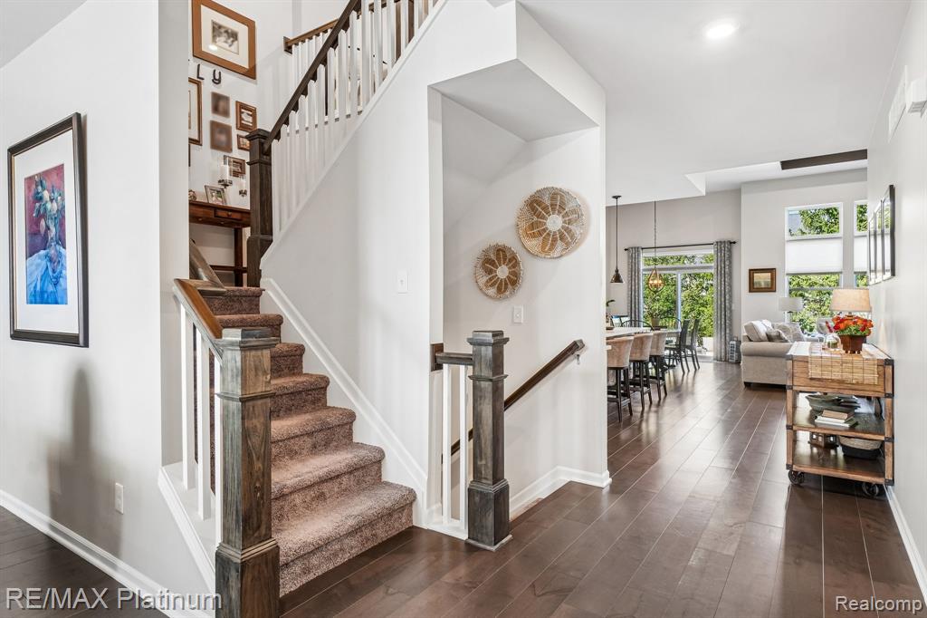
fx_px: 502
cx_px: 464
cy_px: 309
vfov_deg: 63.2
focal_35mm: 20
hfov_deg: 85.4
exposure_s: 1/6
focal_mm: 13
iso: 400
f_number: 9.5
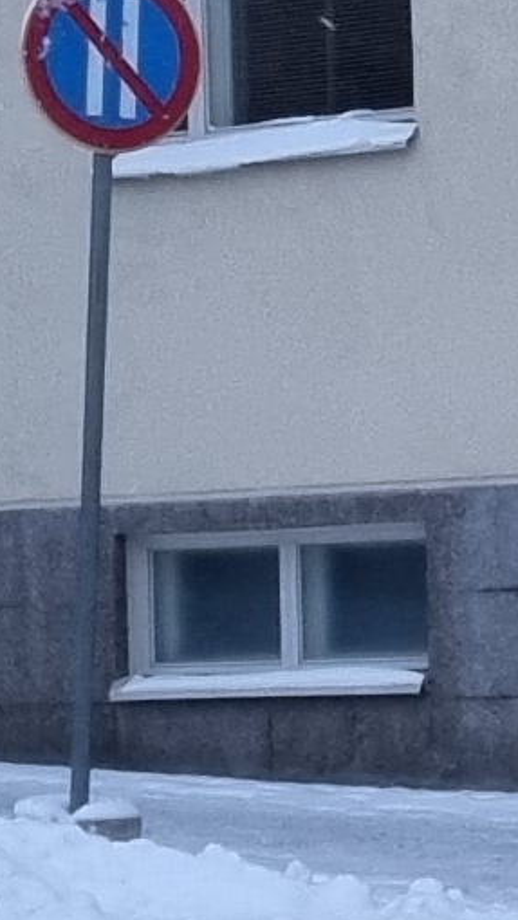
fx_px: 5468
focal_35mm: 224
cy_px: 150
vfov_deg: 9.6
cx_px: 1491
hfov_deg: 5.2
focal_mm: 5.4
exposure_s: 1/50
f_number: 1.8
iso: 320
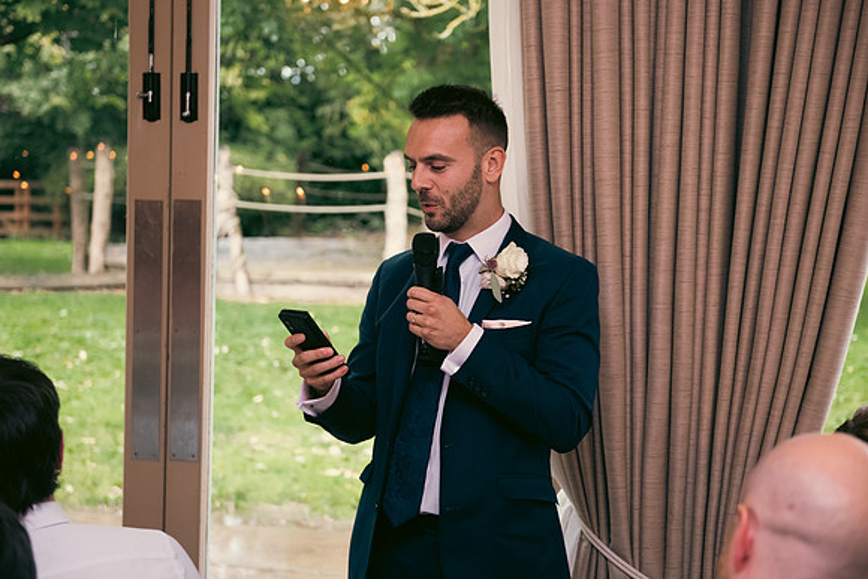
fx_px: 1399
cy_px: 290
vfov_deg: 23.4
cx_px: 434
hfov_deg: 34.5
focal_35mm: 58
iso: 1000
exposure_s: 1/160
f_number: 3.5
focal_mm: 58
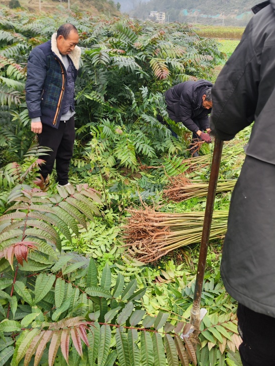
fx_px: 371
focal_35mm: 35
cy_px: 146
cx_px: 137
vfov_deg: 52.3
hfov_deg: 40.7
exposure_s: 1/1173
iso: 50
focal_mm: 6.92
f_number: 1.9
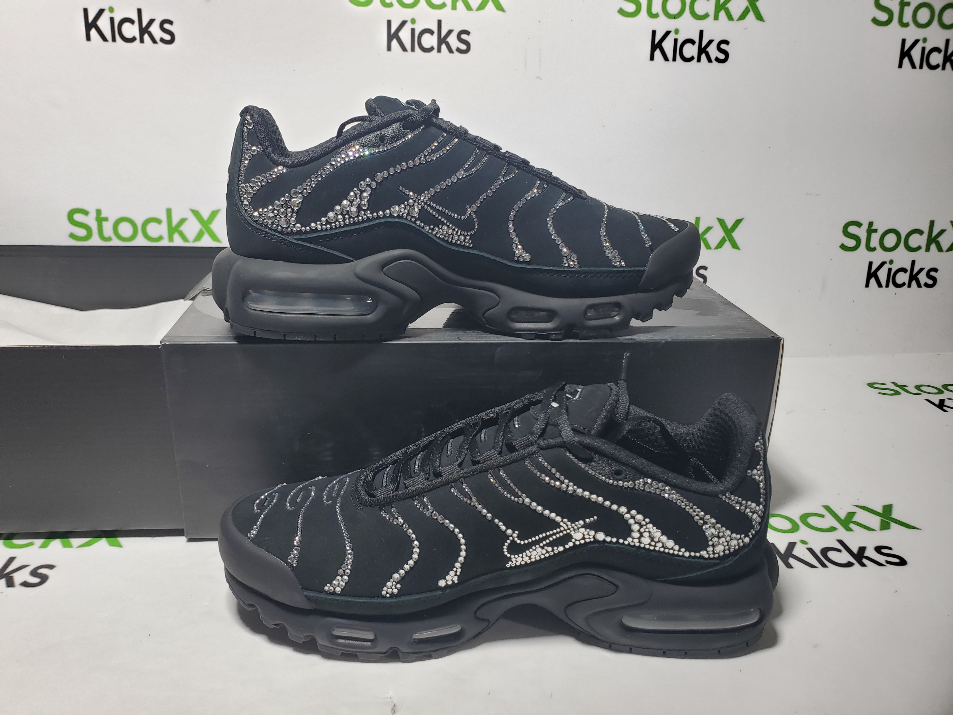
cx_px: 476
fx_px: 716
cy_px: 358
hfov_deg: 67.3
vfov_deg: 53.1
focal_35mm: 26
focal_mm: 4.3
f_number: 2.4
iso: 50
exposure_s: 1/123
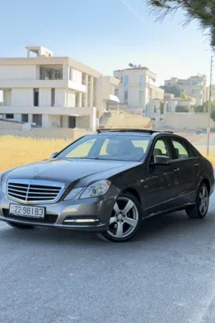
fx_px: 457
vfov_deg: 38.9
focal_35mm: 51
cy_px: 162
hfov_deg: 26.5
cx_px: 100
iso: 80
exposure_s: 1/357
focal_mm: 6.76
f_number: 1.78
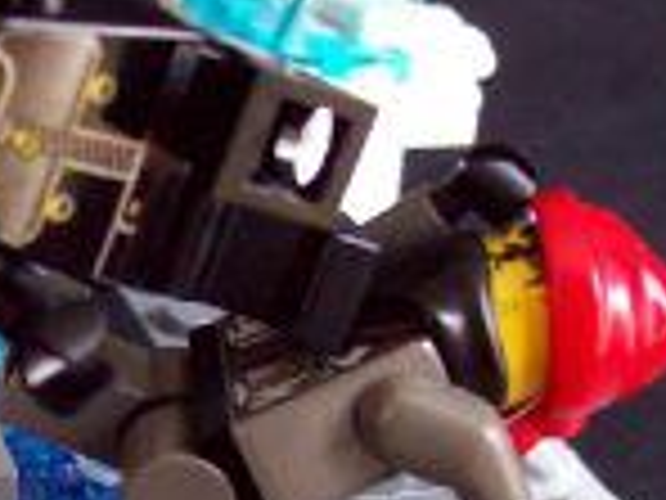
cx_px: -32
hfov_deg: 19.5
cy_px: 480
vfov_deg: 15.0
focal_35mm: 97
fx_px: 1866
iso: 160
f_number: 2.7
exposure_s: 1/8
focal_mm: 6
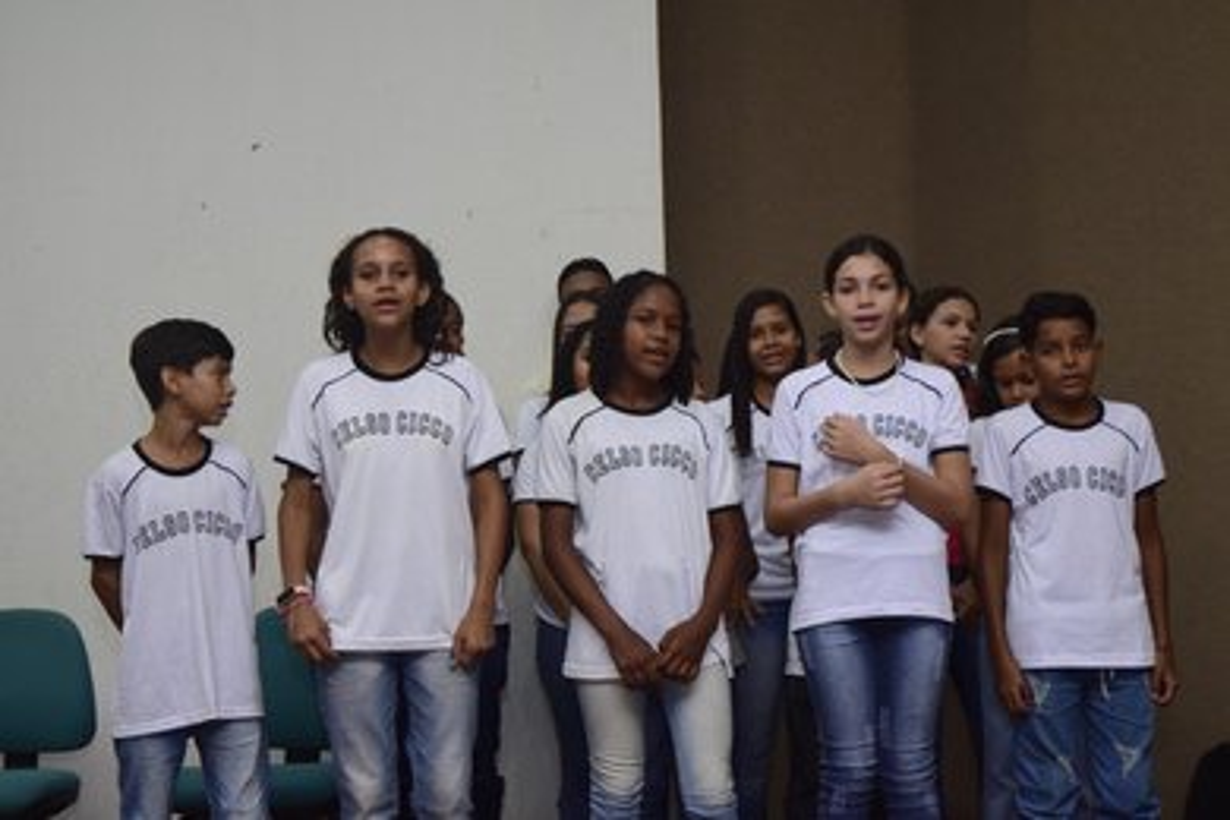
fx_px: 2306
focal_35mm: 68
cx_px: 615
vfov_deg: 20.2
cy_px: 410
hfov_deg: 29.9
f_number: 5
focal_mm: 45
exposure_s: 1/160
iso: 2000
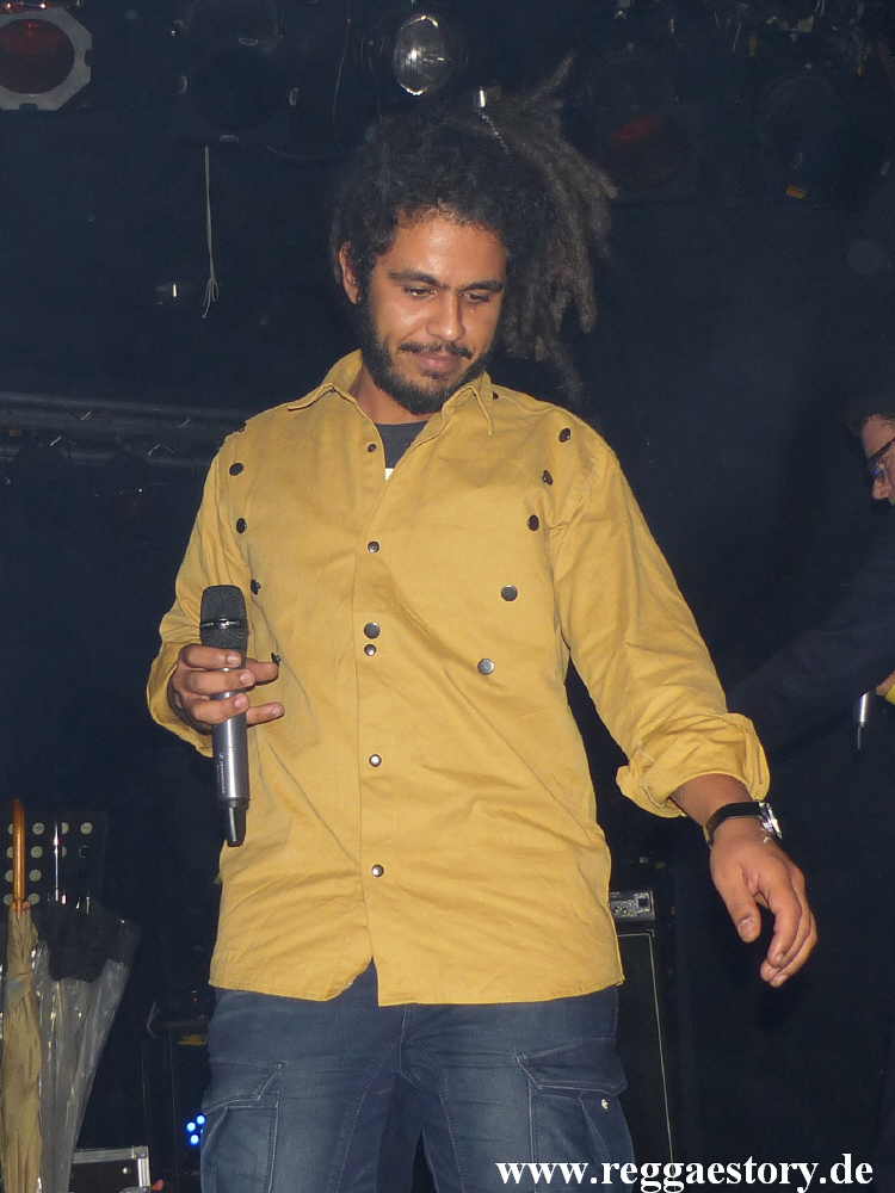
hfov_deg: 54.9
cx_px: 448
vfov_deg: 69.4
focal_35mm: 25
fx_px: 862
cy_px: 596
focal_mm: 4.5
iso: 100
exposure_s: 1/160
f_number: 2.8
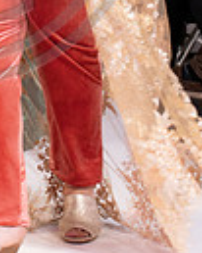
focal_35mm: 310
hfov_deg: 5.0
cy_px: -112
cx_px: -50
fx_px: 2319
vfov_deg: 6.2
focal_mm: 95
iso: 2000
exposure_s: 1/400
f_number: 5.6
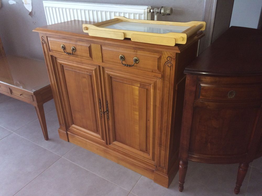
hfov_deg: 61.7
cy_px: 98
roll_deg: +1.8
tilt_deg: -29.0
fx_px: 219
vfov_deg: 48.2
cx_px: 131
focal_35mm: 29
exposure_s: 1/33
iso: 125
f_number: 2.2
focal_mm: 4.15
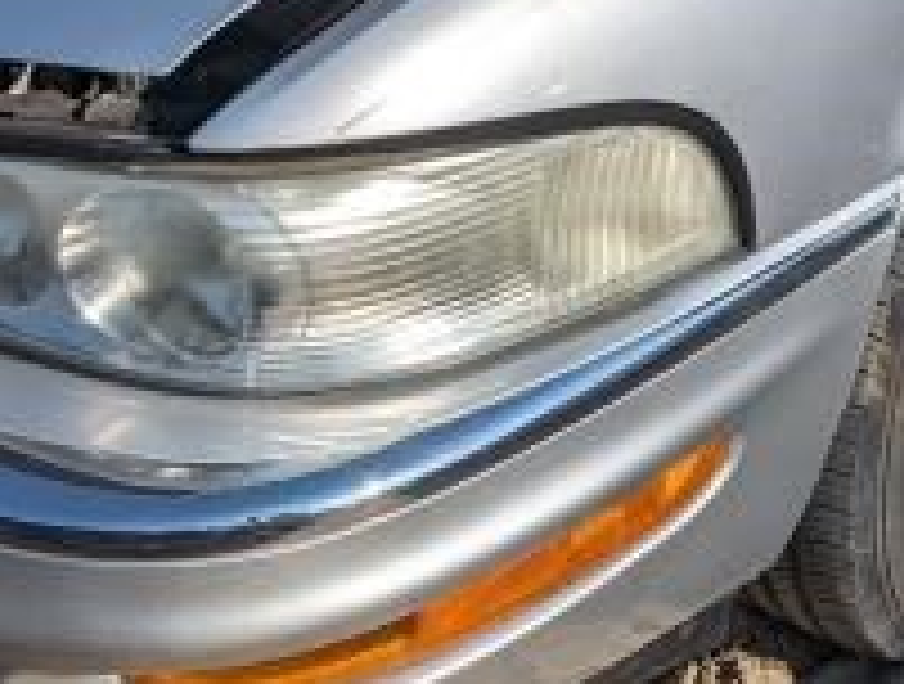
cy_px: -220
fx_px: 2488
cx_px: 342
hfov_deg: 20.6
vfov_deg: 14.9
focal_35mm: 95
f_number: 1.68
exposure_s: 1/3236
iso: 20
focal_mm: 6.9
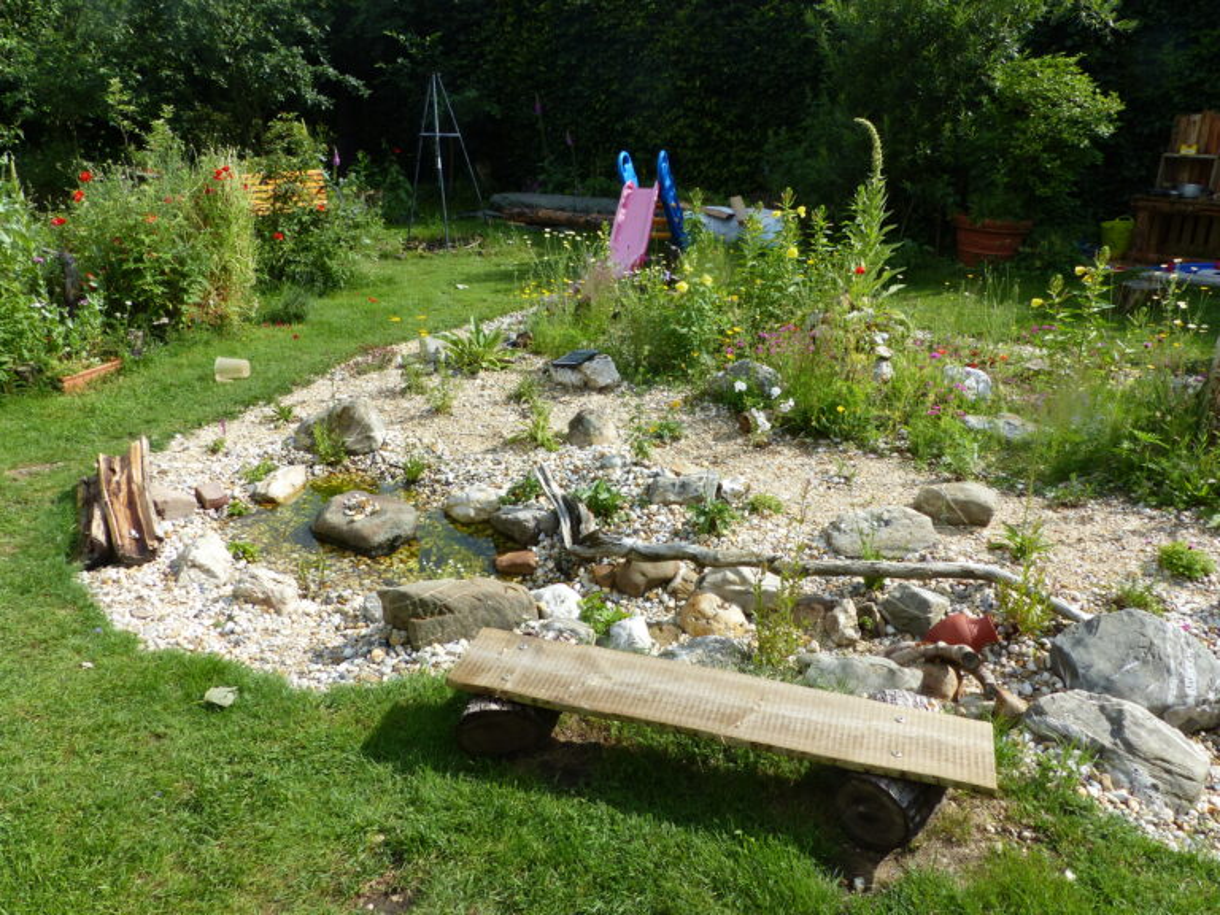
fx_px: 881
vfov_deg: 54.9
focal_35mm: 25
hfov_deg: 69.4
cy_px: 458
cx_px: 610
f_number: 4
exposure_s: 1/500
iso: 100
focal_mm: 4.5
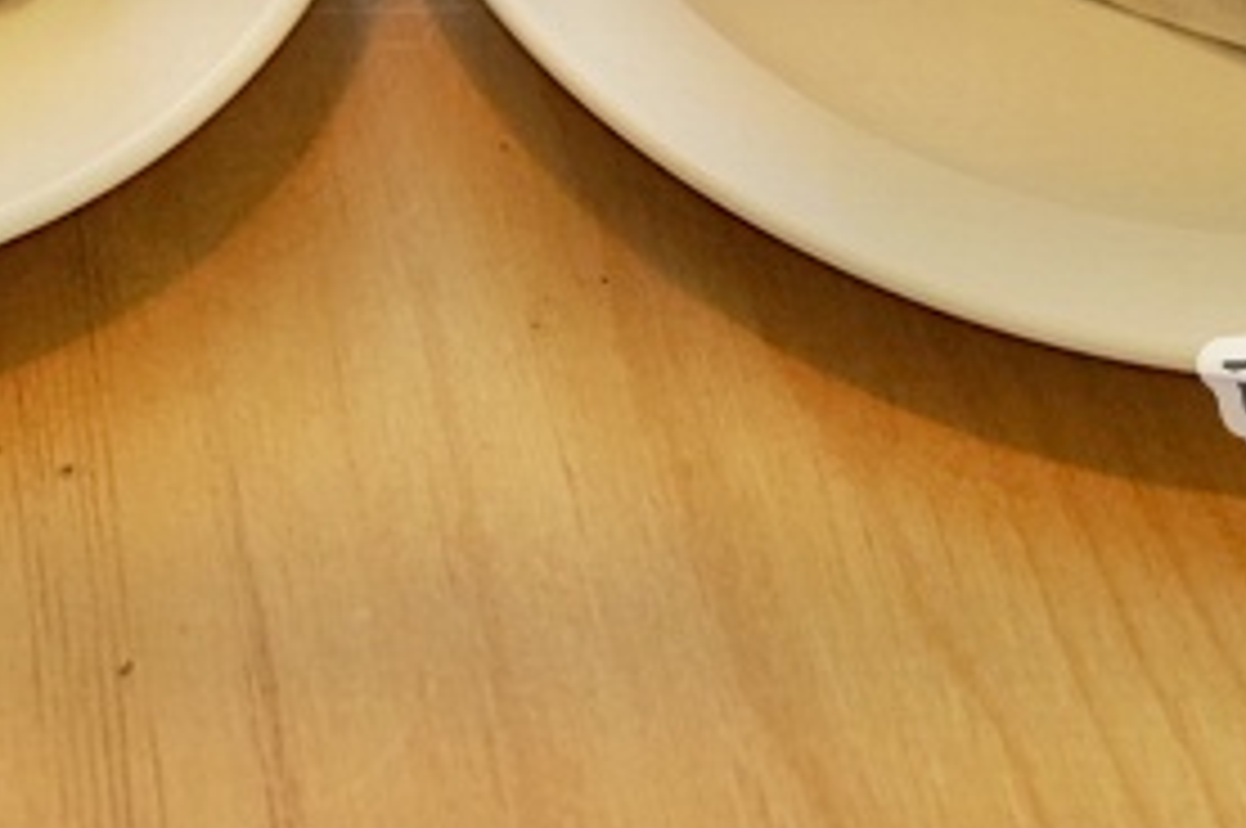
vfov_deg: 9.4
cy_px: -565
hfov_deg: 14.1
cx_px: -369
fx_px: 4826
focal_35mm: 140
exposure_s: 1/250
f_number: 8
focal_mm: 37.7
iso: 2000
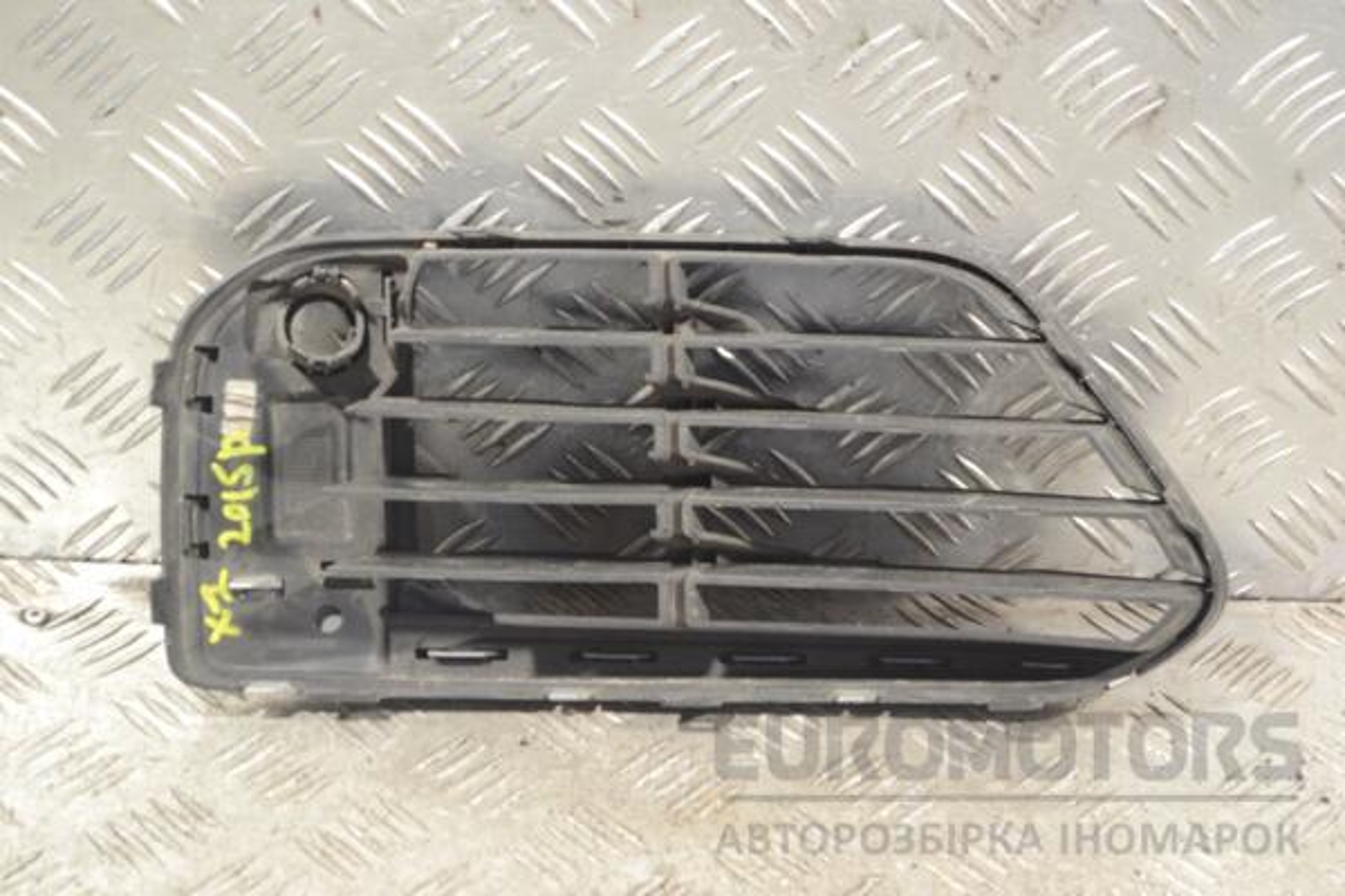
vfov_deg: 16.6
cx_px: 672
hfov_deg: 24.6
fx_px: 3082
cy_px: 448
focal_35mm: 82
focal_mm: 55
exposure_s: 1/30
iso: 800
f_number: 5.6
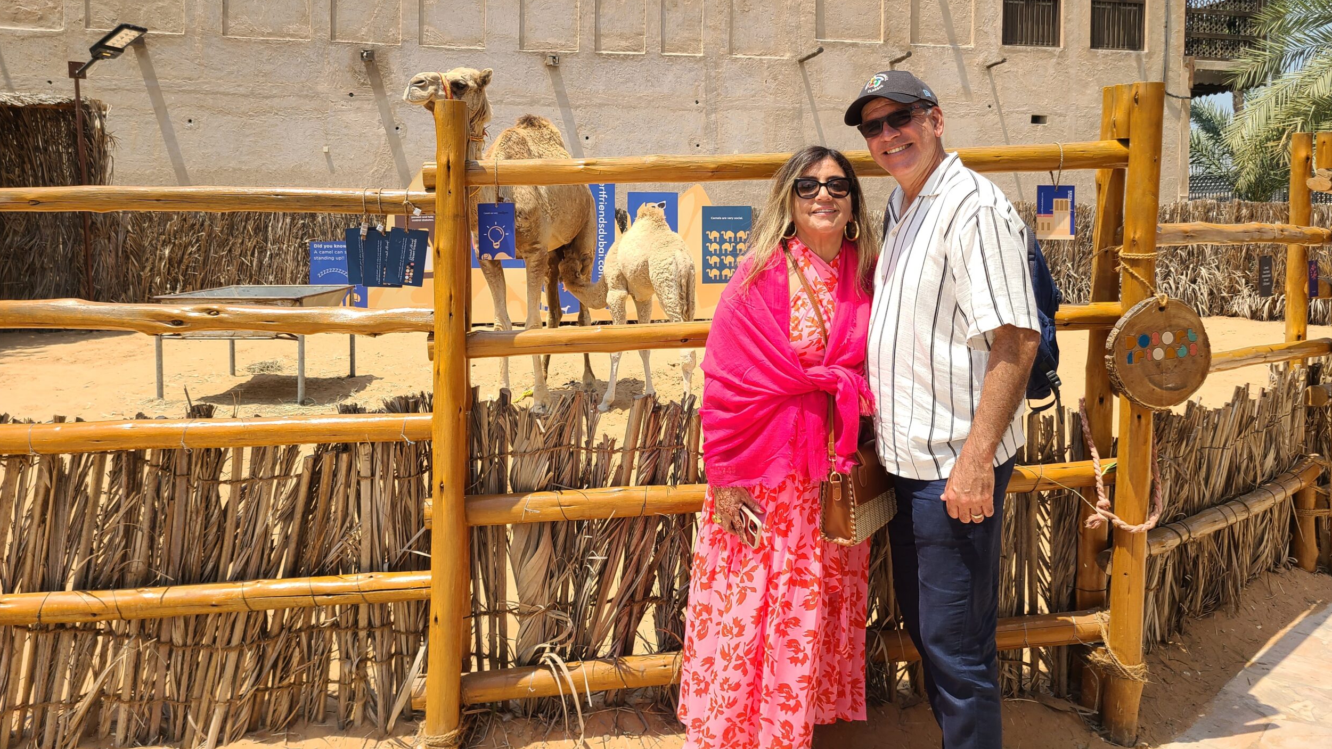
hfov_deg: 66.1
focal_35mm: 29
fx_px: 1024
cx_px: 667
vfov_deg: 39.6
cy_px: 241
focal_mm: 5.4
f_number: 1.8
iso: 40
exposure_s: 1/1869
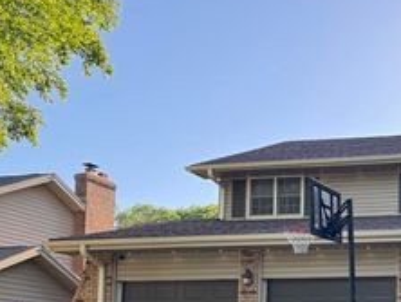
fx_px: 626
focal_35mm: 54
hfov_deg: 31.2
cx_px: 450
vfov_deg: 25.5
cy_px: 314
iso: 80
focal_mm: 6.76
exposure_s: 1/553
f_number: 1.78
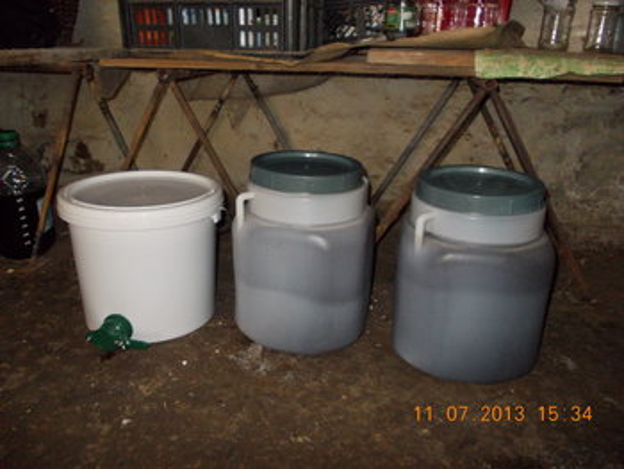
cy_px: 234
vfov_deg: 49.8
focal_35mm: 28
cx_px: 312
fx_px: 505
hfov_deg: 63.4
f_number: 2.7
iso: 200
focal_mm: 4
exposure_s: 1/25
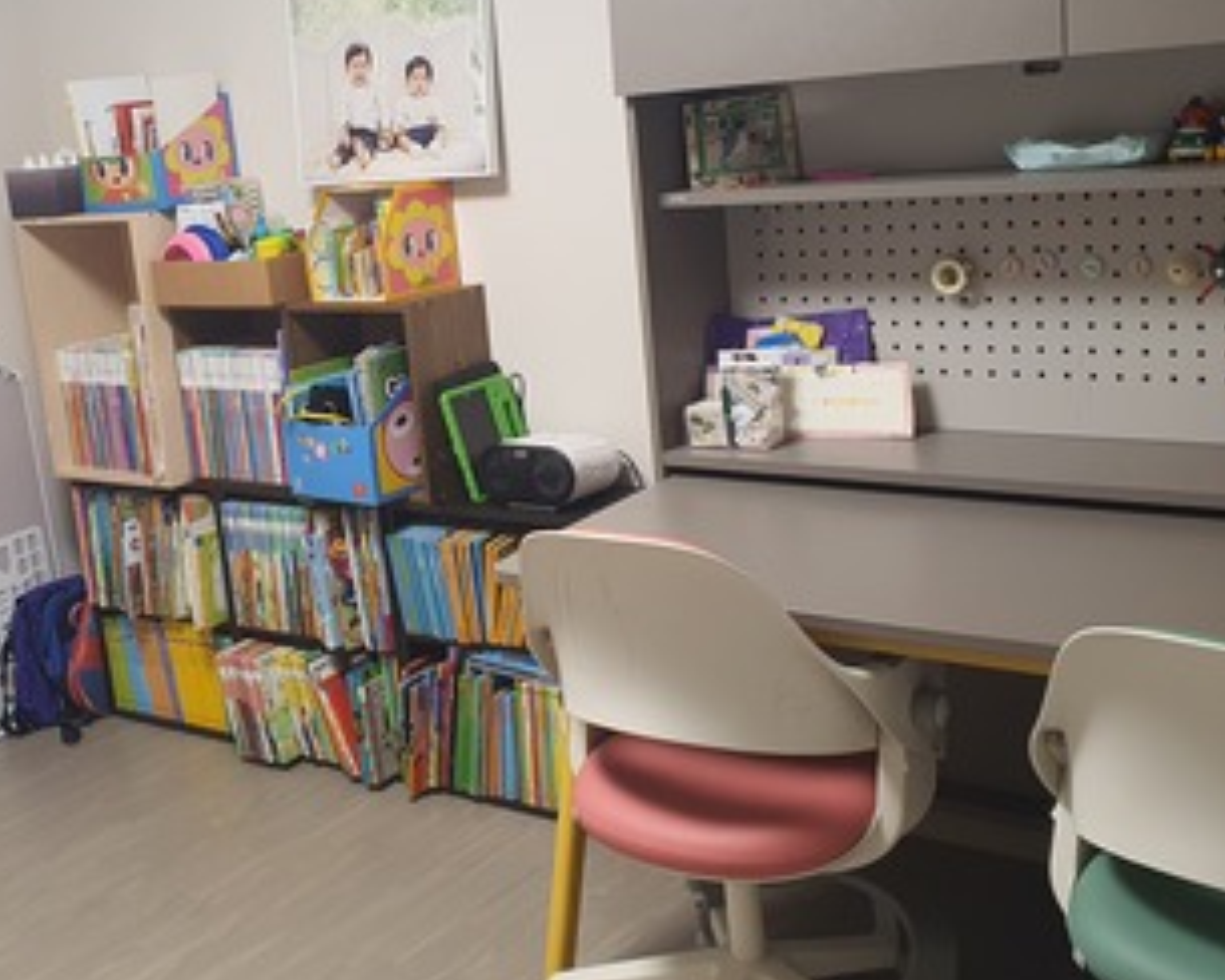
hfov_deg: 40.9
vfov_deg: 33.3
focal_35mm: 45
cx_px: 482
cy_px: 400
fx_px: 1631
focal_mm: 4.3
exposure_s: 1/40
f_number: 2.4
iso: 200
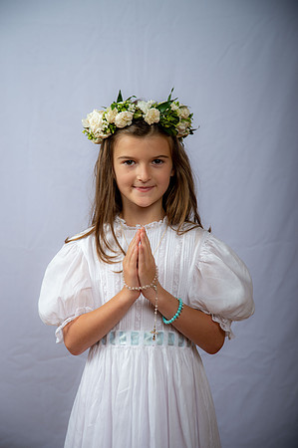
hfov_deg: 17.0
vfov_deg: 25.4
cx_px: 149
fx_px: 996
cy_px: 224
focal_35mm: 80
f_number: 6.3
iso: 250
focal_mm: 80
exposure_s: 1/200
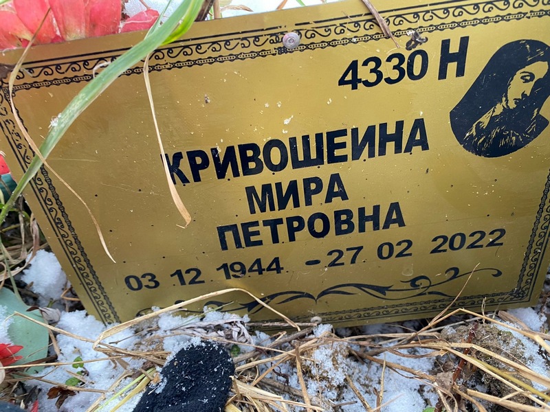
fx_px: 413
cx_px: 275
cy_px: 206
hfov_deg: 67.3
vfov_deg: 53.1
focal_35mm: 26
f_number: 1.8
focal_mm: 4.25
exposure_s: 1/64
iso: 125
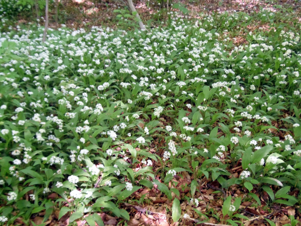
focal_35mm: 42
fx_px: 365
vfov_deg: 34.3
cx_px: 150
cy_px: 113
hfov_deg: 44.8
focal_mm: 7.8
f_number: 3.6
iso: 250
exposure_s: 1/30
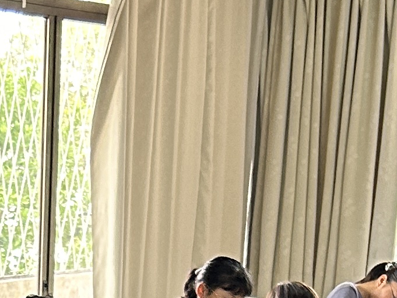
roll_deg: -0.5
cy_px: 608
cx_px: -79
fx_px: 1766
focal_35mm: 154
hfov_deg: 12.5
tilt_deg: -14.2
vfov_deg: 9.0
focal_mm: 5.7
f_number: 1.5
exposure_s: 1/60
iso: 160
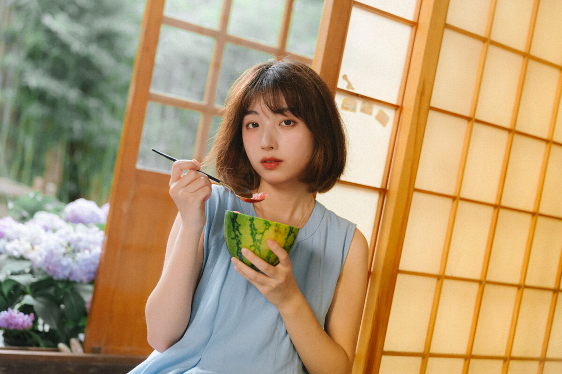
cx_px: 281
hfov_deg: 36.2
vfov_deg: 24.6
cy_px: 187
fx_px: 859
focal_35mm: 55
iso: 400
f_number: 2.2
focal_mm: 55
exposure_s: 1/500
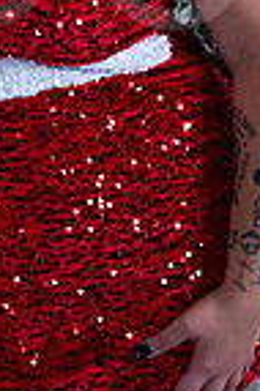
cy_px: -49
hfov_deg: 12.3
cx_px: 0
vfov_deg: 17.9
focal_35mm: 110
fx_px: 1194
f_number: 5
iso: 400
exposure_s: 1/640
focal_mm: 35
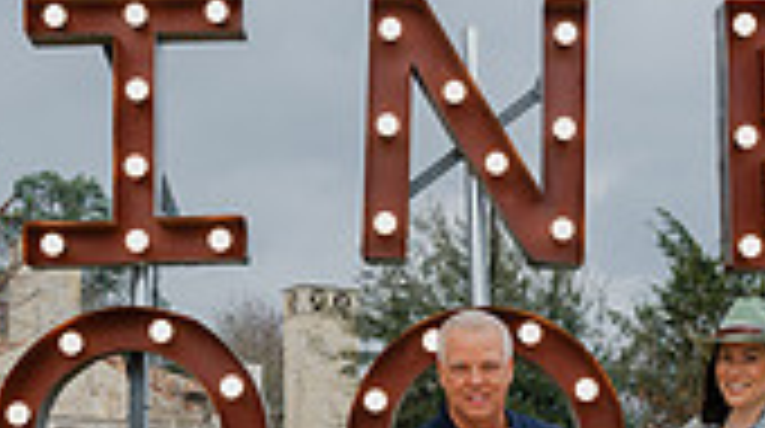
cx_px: 410
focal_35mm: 86
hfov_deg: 24.8
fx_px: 1742
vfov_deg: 13.9
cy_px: 345
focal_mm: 24
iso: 110
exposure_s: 1/320
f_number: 5.6
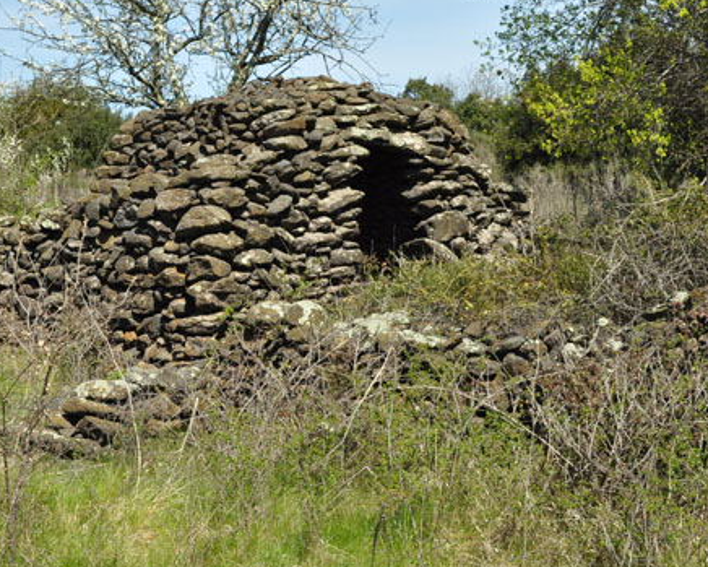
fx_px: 1569
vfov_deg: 20.4
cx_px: 226
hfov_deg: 25.3
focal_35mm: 75
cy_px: 175
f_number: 13
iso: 400
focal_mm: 29
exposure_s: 1/250
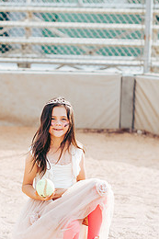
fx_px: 975
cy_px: 160
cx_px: 62
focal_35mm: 147
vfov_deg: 13.9
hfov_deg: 9.3
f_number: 2.8
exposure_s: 1/640
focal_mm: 85
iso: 160
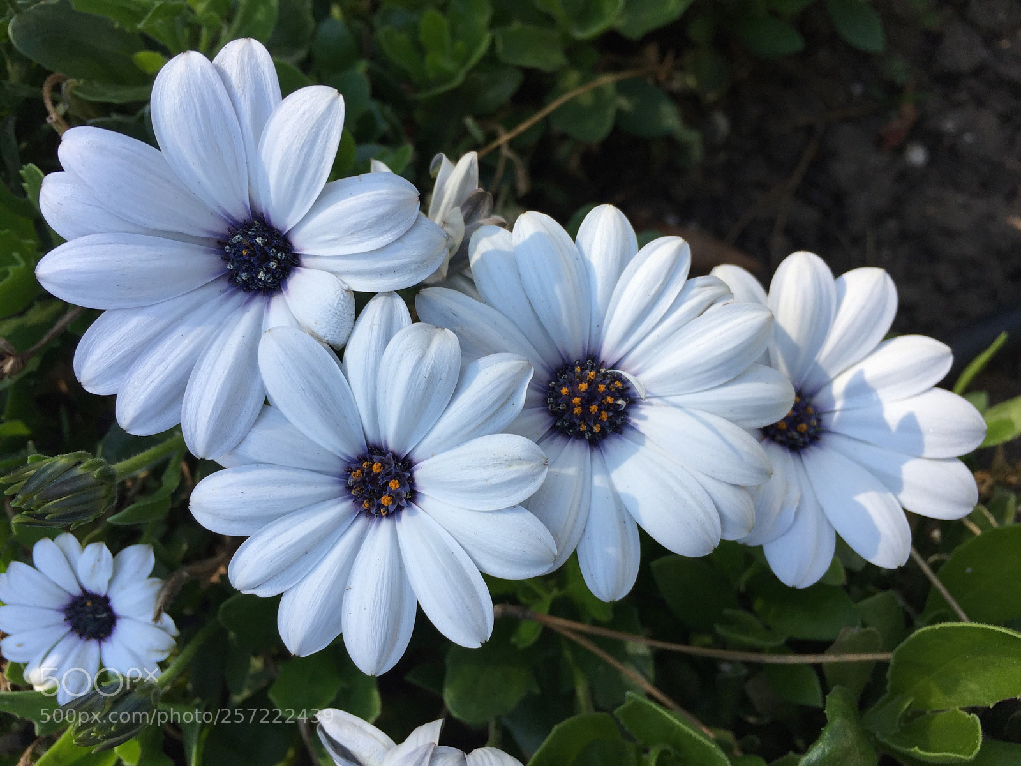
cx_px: 510
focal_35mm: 29
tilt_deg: -69.8
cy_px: 383
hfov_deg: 61.7
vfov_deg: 48.2
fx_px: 855
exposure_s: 1/344
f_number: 2.2
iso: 32
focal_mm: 4.15
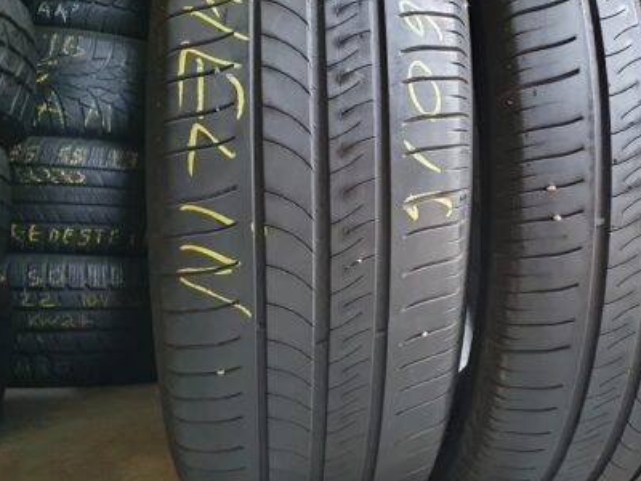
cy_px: 239
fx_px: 722
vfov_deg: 36.8
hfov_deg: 46.9
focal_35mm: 39
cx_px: 439
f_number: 2.4
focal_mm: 4.32
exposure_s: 1/50
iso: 500
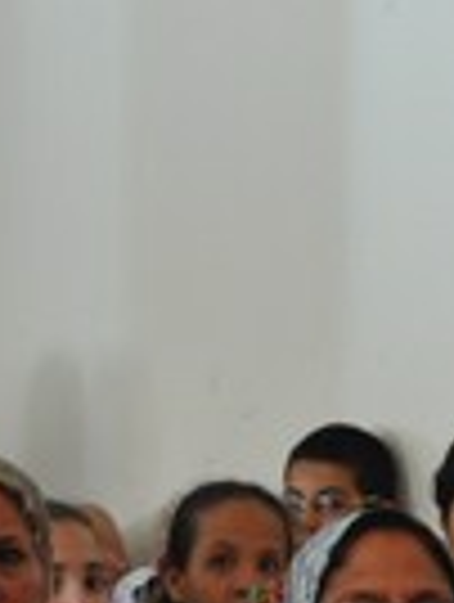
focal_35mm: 220
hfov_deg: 6.6
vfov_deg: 8.9
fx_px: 3835
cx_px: 809
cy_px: 650
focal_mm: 32
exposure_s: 1/40
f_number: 3.8
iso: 800
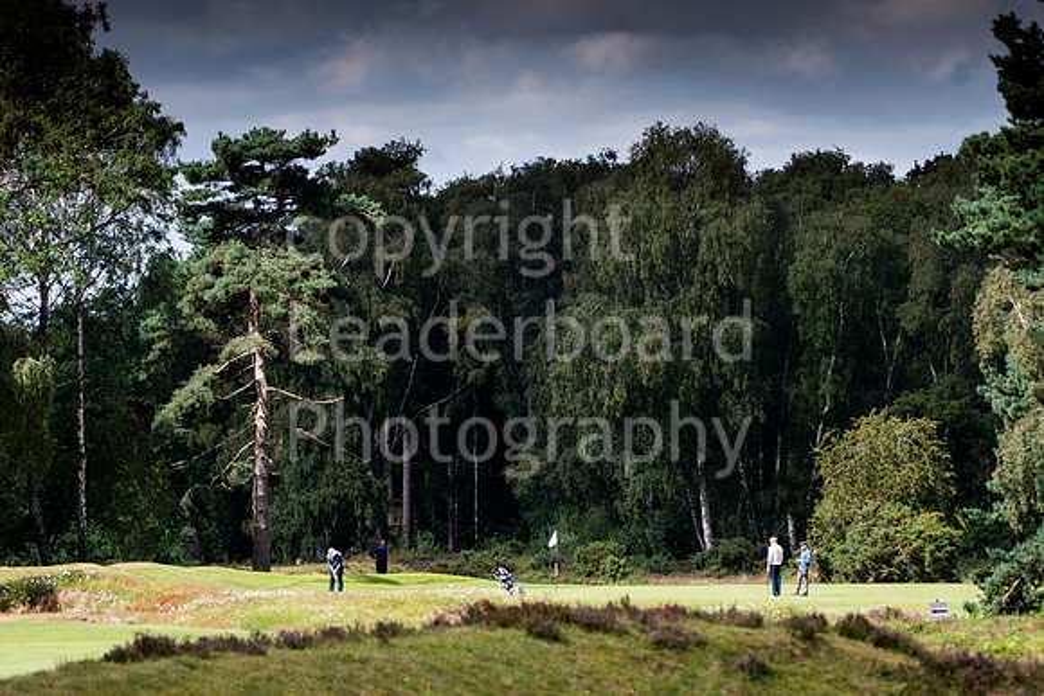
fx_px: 10442
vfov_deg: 3.8
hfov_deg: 5.7
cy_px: 348
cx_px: 522
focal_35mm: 360
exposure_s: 1/2500
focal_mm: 240
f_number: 5.6
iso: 800
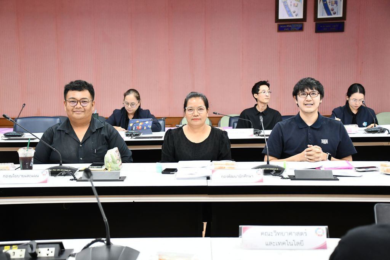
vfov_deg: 22.6
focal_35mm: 60
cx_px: 195
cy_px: 130
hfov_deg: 33.4
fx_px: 650
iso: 1800
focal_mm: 40
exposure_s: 1/125
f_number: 4.2
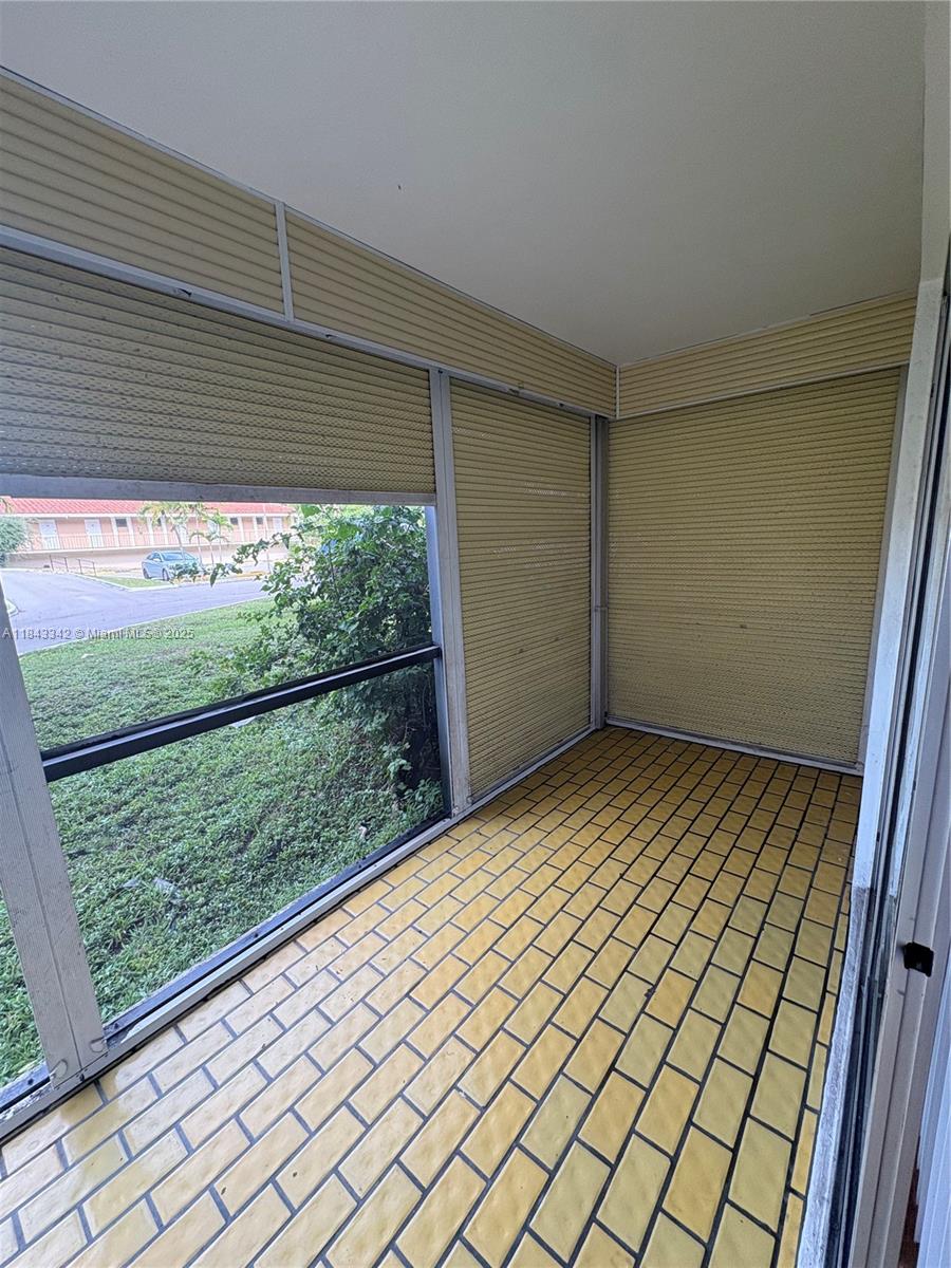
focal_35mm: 14
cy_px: 634
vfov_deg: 102.1
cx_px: 476
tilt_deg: -11.3
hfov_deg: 85.7
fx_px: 513
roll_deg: +2.0
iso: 160
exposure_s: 1/99
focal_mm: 2.22
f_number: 2.2
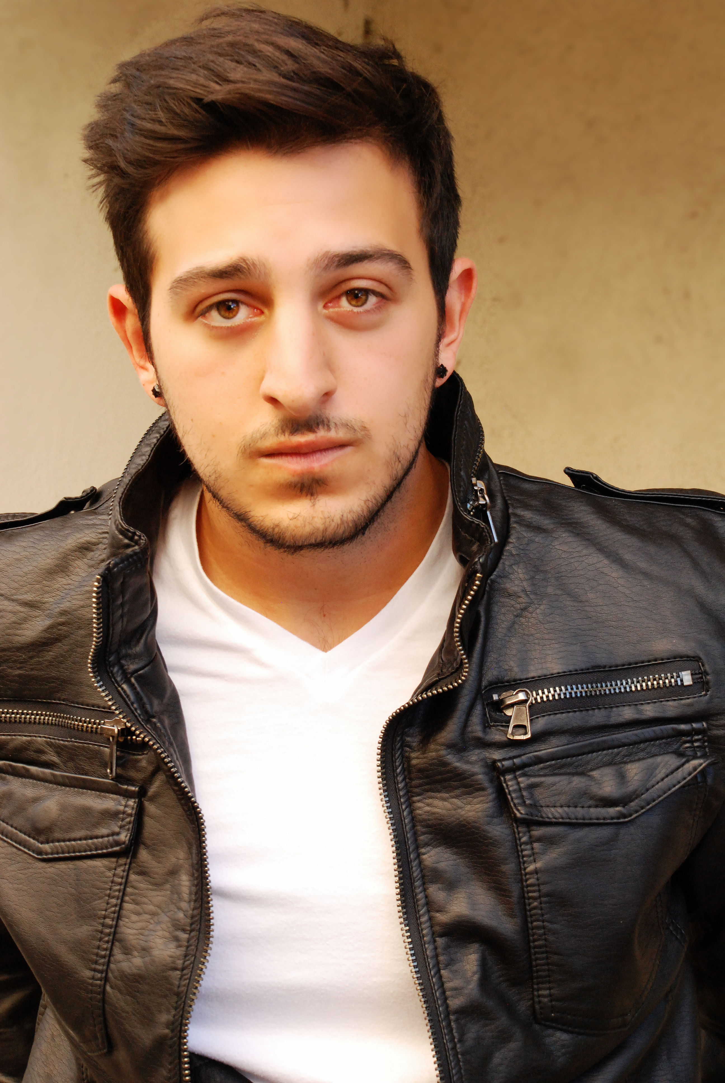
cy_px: 542
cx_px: 362
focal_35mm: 75
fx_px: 2259
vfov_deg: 27.0
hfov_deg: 18.2
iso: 800
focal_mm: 50
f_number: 10
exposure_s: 1/80
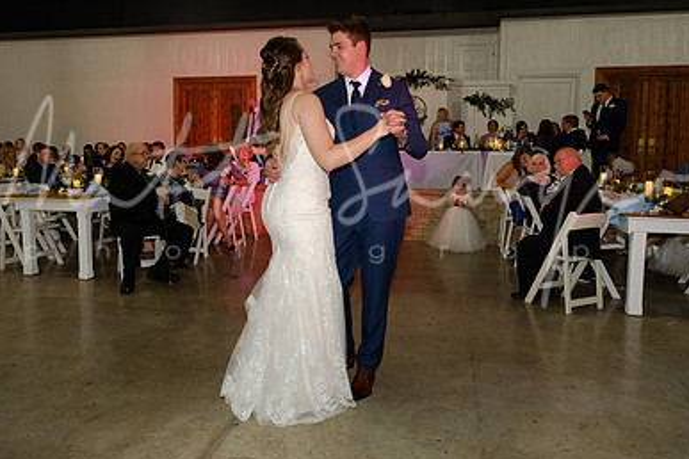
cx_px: 329
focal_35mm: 27
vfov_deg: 47.7
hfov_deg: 67.4
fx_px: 517
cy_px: 186
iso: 1600
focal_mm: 12
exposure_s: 1/40
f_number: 4
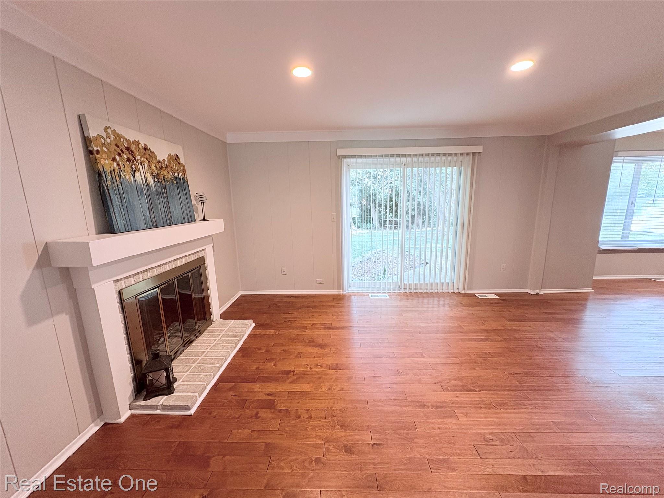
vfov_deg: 85.7
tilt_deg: -10.9
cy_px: 249
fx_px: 269
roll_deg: +1.7
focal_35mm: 14
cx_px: 332
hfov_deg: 102.1
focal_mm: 2.22
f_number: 2.2
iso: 125
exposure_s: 1/60
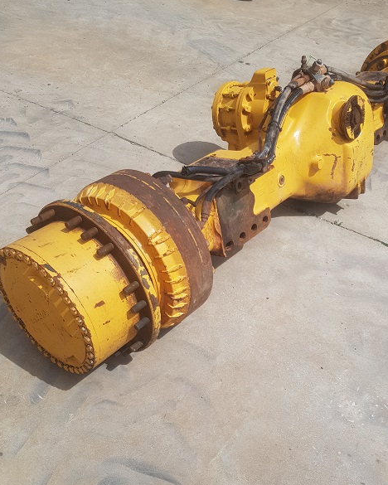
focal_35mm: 35
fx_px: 502
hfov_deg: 42.0
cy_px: 332
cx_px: 235
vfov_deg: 50.4
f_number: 1.7
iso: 40
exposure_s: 1/3448
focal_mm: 4.2
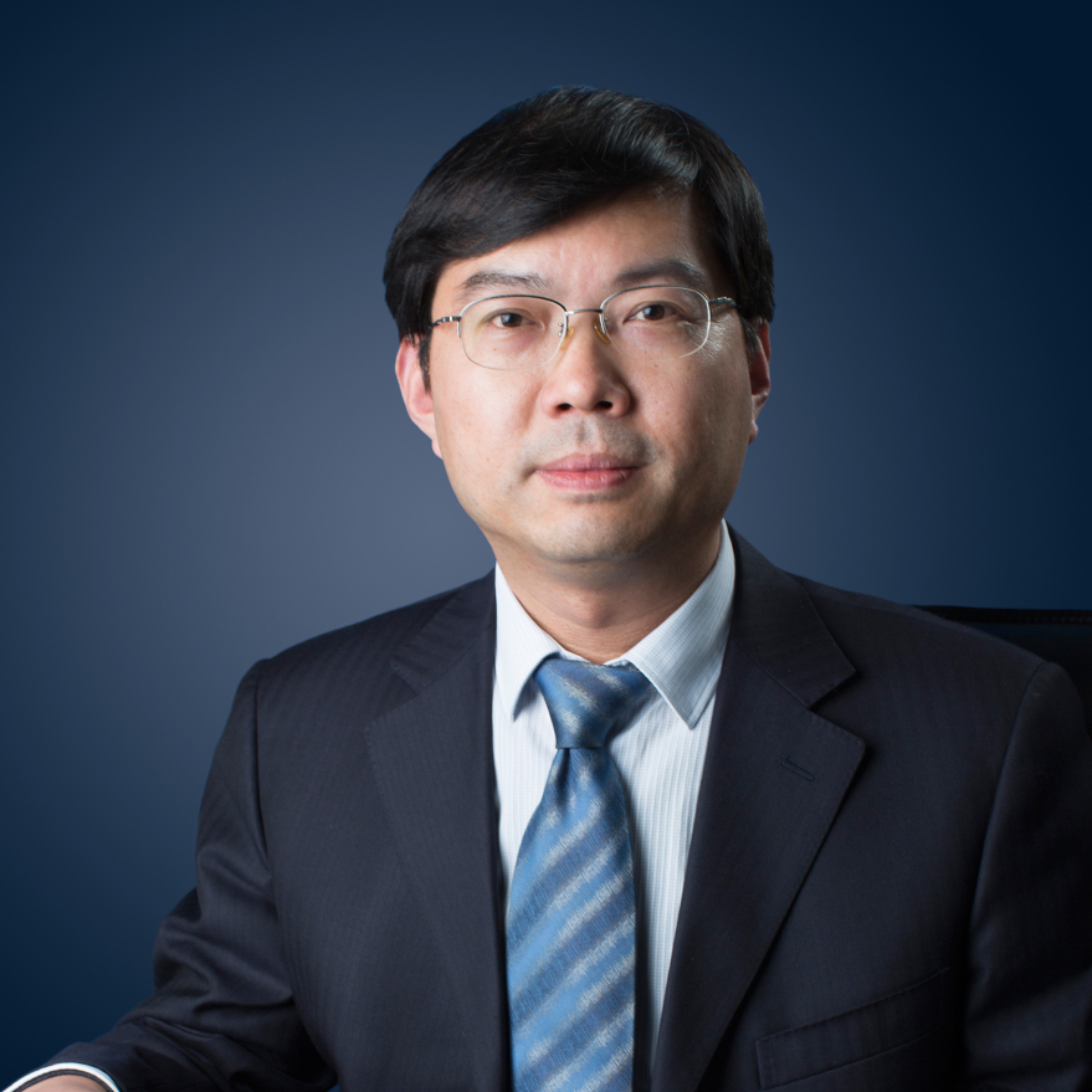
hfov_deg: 16.0
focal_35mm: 109
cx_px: 494
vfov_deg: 15.9
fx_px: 3890
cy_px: 773
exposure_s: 1/125
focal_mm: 50
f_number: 3.2
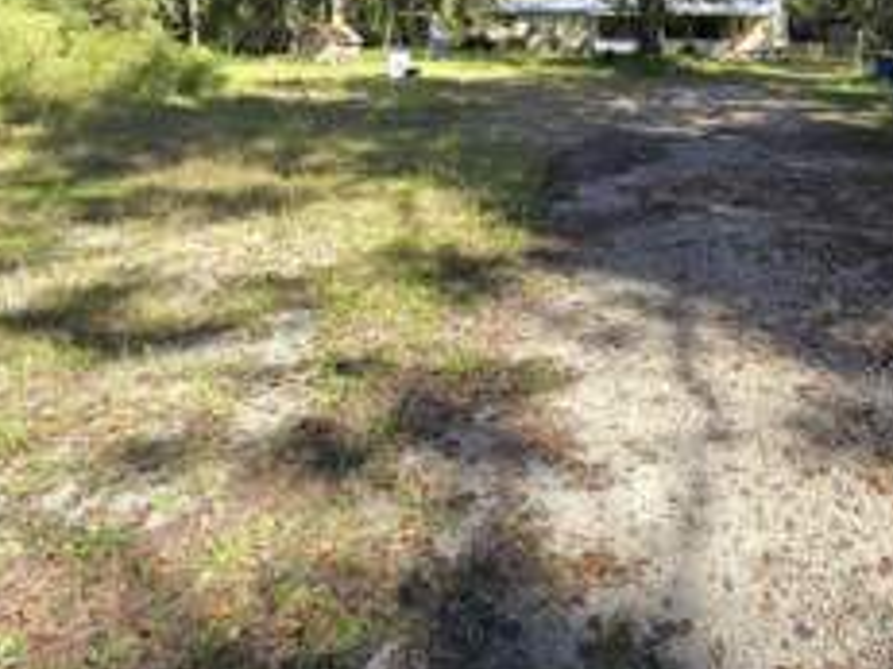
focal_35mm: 27
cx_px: 584
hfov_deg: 63.9
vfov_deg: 44.4
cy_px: 14
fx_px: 696
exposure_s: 1/836
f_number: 2.2
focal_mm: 2.2
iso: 50
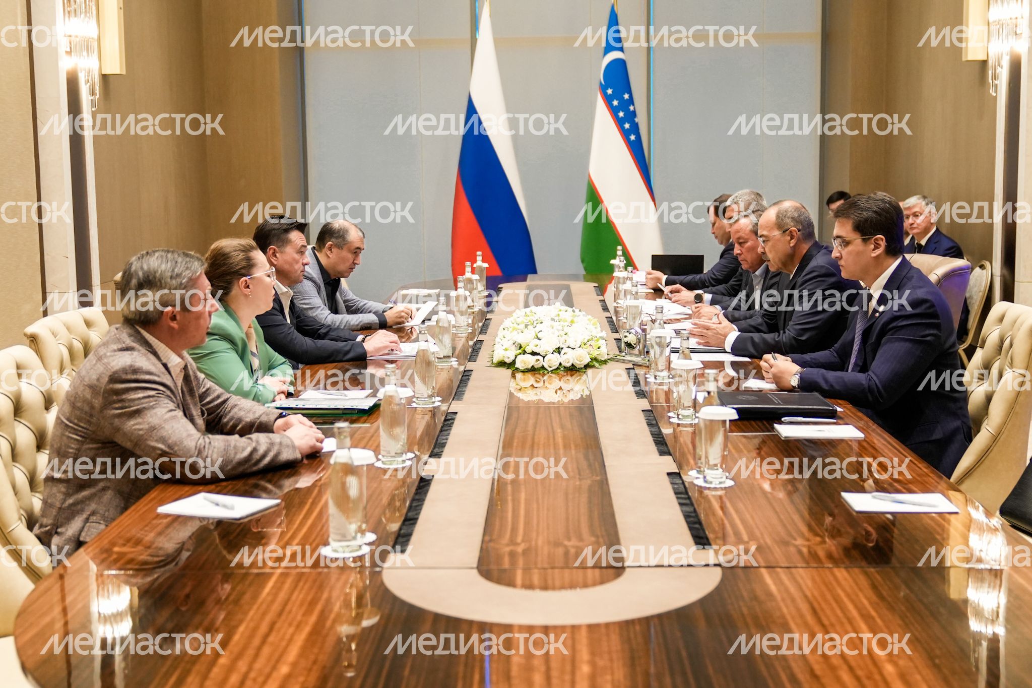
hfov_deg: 41.1
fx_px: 1376
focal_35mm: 48
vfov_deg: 28.1
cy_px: 344
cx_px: 516
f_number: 2.8
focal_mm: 32
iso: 1250
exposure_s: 1/160
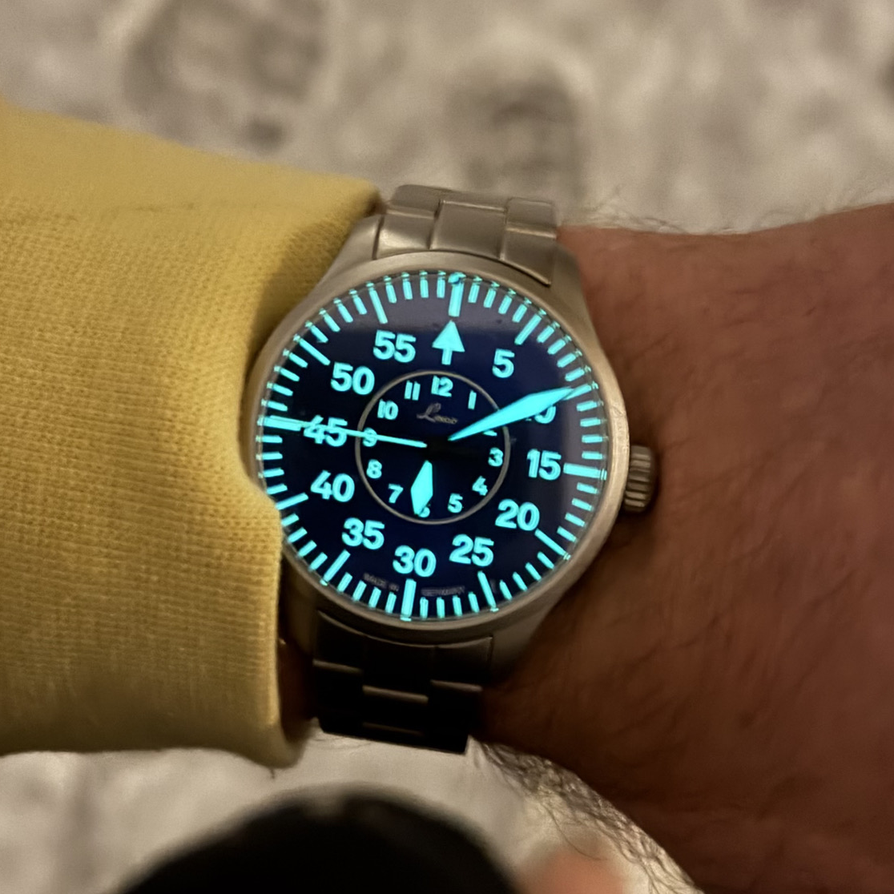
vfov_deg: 29.9
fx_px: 1665
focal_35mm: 57
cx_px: 448
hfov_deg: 30.0
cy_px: 563
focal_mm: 6.76
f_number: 1.78
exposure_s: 1/2
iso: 640
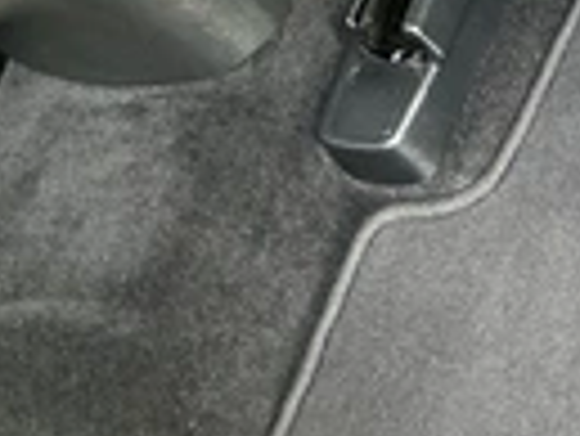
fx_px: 1459
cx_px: 841
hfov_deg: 19.8
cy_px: 175
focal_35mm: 87
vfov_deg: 17.0
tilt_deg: -56.7
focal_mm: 3
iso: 200
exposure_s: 1/60
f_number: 1.8
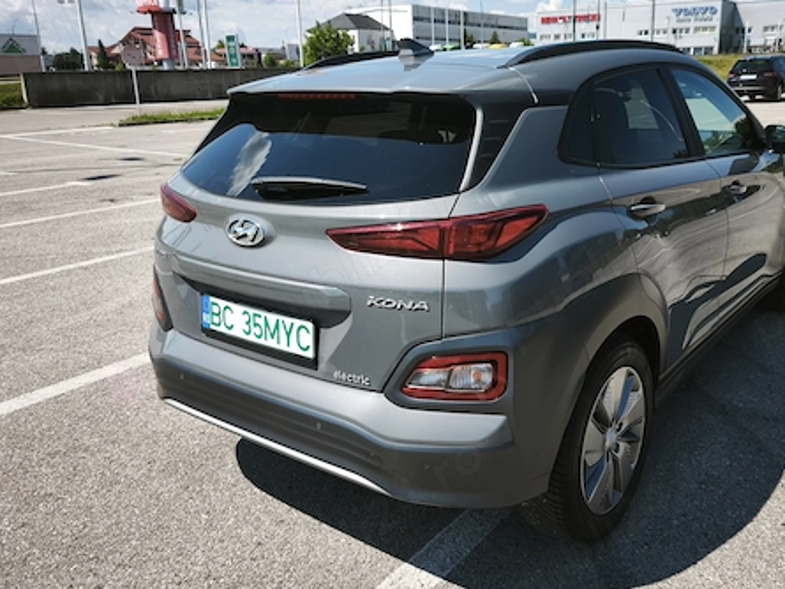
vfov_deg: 45.4
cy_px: 277
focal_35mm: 31
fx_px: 703
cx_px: 492
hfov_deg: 57.6
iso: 80
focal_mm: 5.35
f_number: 1.7
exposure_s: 1/1556
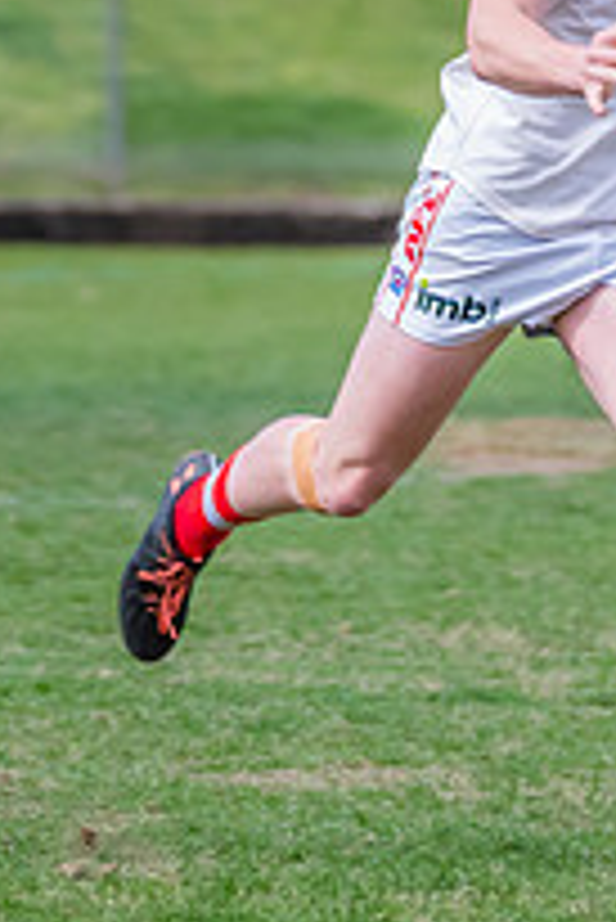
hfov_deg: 1.2
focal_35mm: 1175
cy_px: 262
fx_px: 30105
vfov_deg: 1.8
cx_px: 925
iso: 800
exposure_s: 1/1600
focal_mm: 280
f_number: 6.3
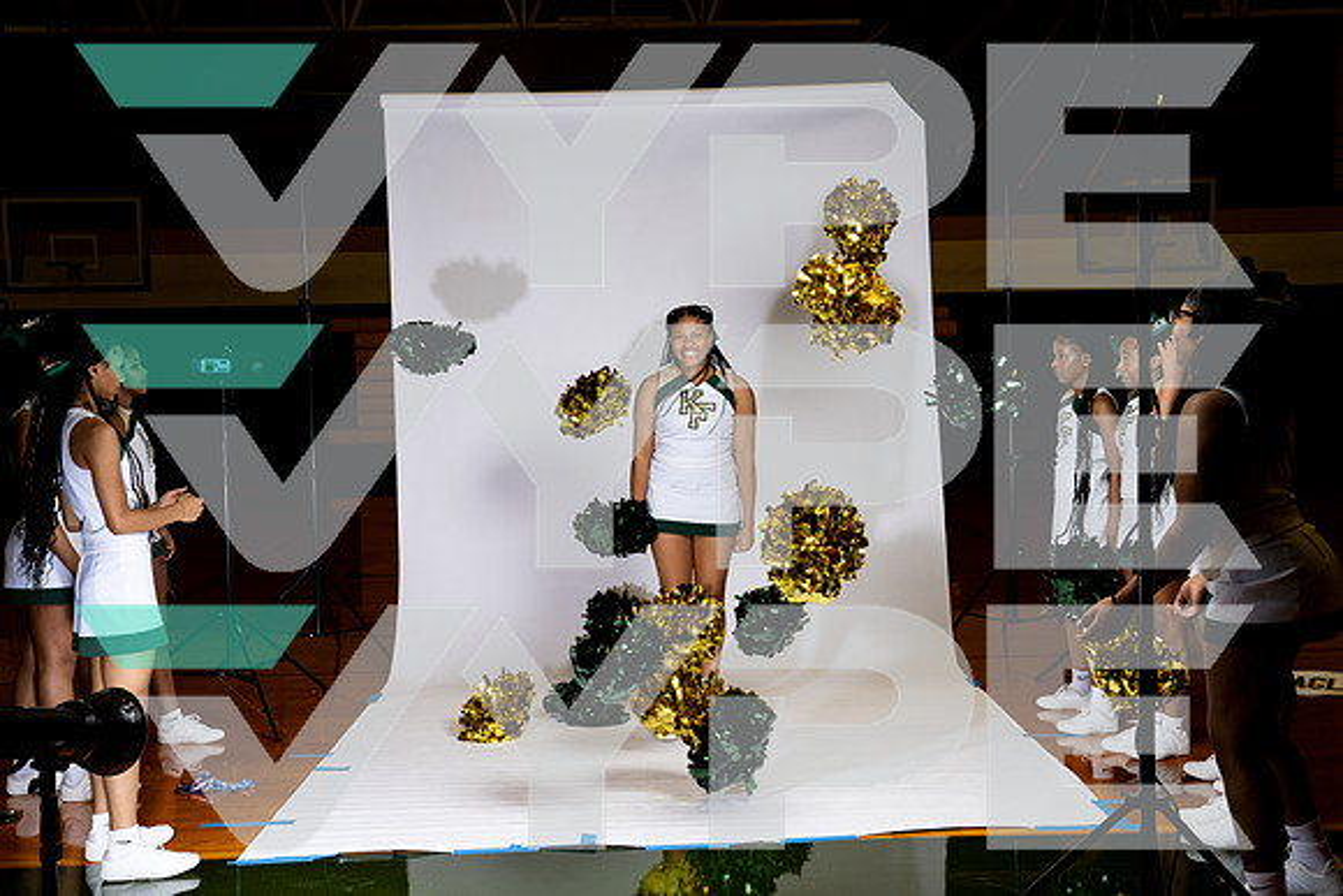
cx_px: 665
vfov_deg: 30.8
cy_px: 452
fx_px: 1625
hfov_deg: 44.9
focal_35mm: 44
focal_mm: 41
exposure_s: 1/250
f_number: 8
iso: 400
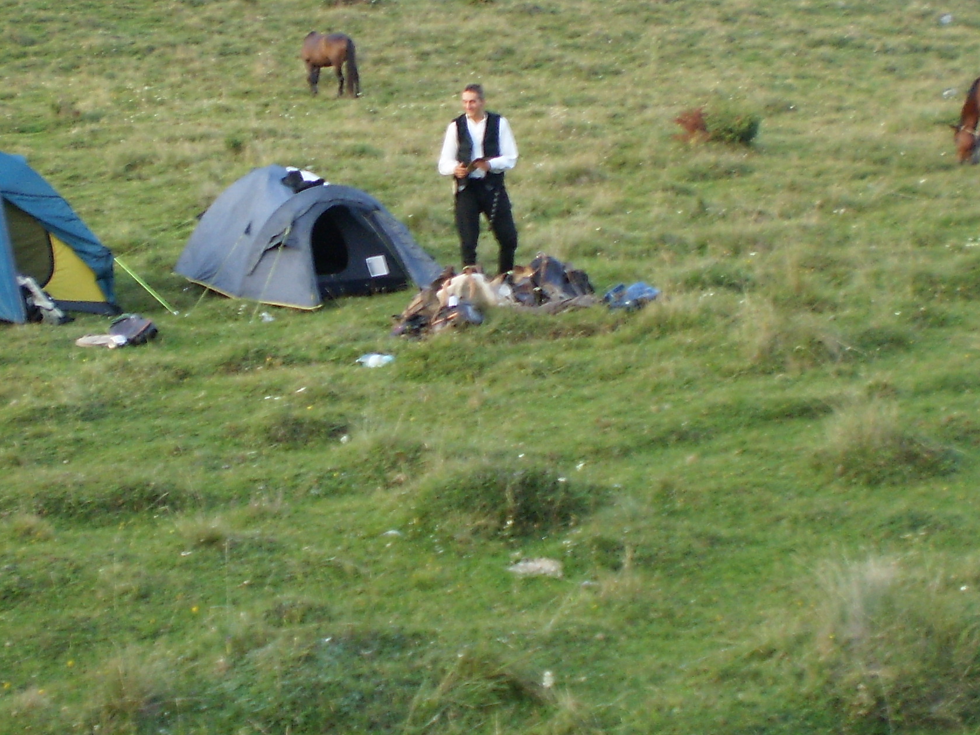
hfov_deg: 27.7
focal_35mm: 70
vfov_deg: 20.7
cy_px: 107
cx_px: 397
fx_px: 1982
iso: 125
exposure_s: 1/25
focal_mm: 6.3
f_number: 3.1
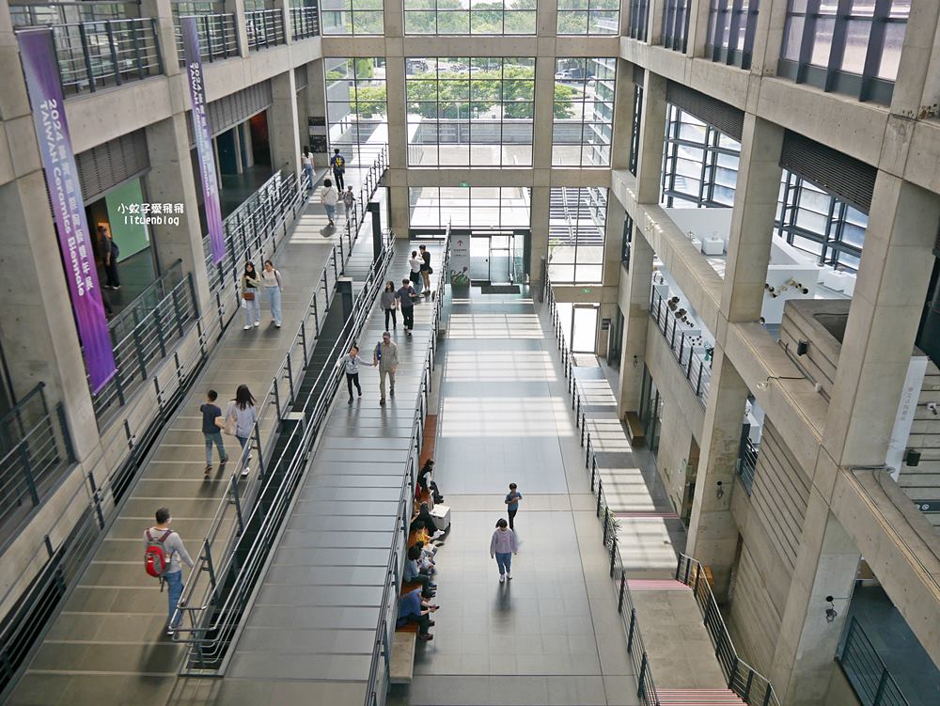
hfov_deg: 63.4
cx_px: 470
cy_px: 353
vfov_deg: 49.8
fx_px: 761
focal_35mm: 28
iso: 200
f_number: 3.5
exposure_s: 1/250
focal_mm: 14
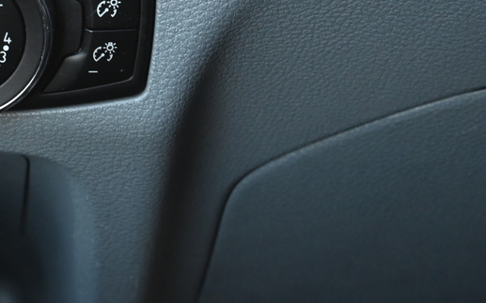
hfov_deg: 15.8
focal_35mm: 128
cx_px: -65
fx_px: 1695
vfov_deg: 10.2
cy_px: 134
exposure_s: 1/50
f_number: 7.1
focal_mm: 40
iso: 2000
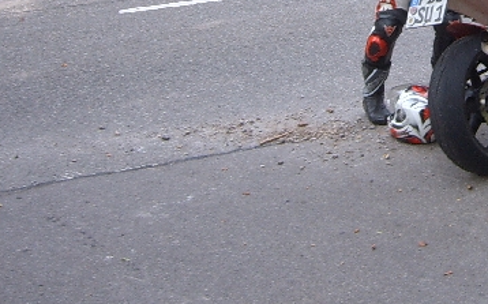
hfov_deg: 24.4
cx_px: 418
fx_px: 1103
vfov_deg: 15.1
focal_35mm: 83
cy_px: -72
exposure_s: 1/60
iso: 50
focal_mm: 5.8
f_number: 5.8
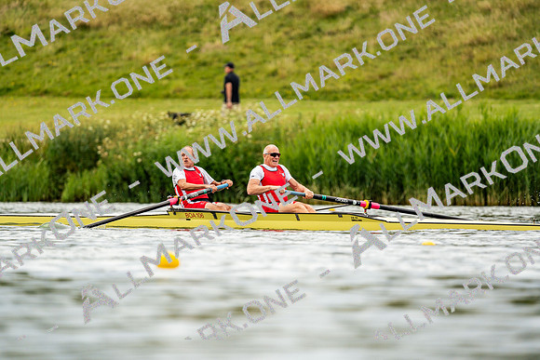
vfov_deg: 2.3
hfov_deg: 3.4
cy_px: 180
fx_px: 9002
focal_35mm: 600
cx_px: 270
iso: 400
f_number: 6.3
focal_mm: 600
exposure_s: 1/2000
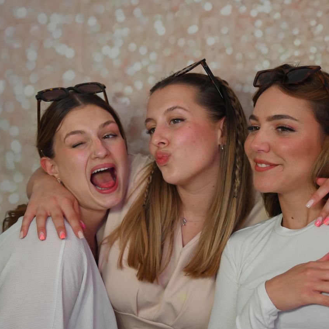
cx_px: 196
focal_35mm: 64
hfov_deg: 26.8
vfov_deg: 26.9
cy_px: 165
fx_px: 688
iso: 2200
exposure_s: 1/125
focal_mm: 50
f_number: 4
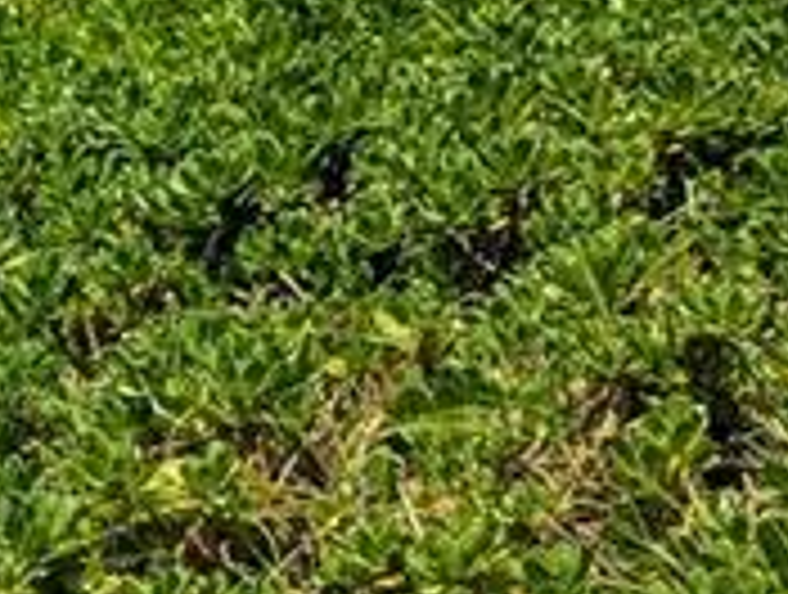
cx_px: -689
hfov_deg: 12.6
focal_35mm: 140
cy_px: 225
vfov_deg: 10.6
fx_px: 3194
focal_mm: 6.81
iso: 45
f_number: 1.85
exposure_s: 1/2833
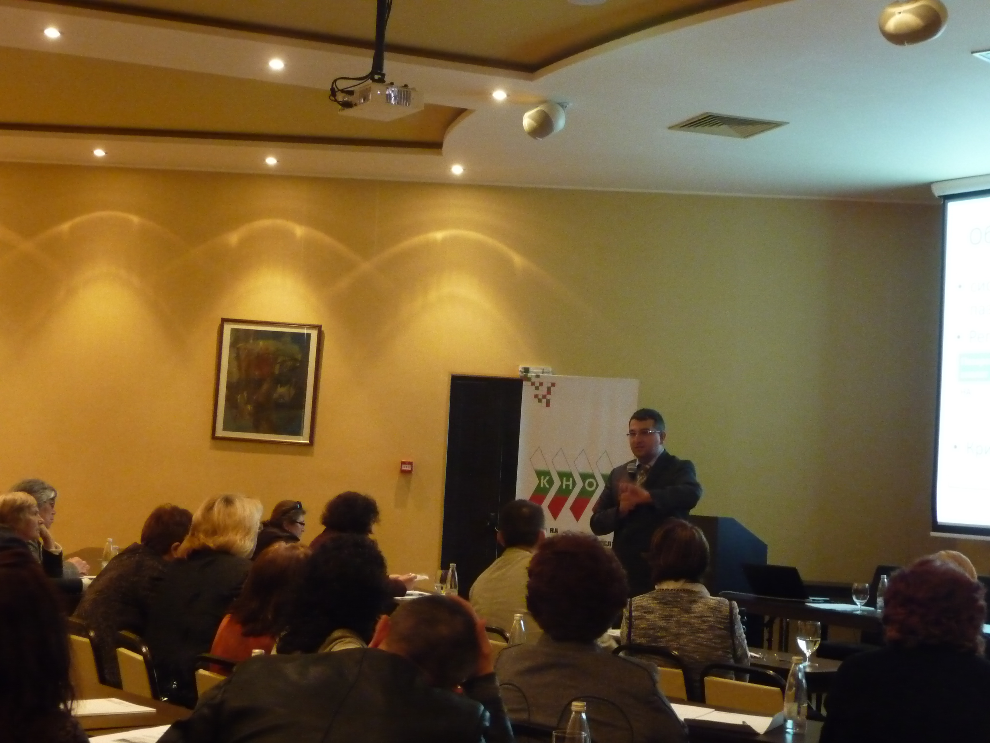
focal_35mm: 58
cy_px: 372
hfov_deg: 33.2
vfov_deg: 25.2
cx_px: 495
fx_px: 1659
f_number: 4.4
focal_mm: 9.8
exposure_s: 1/8
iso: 800
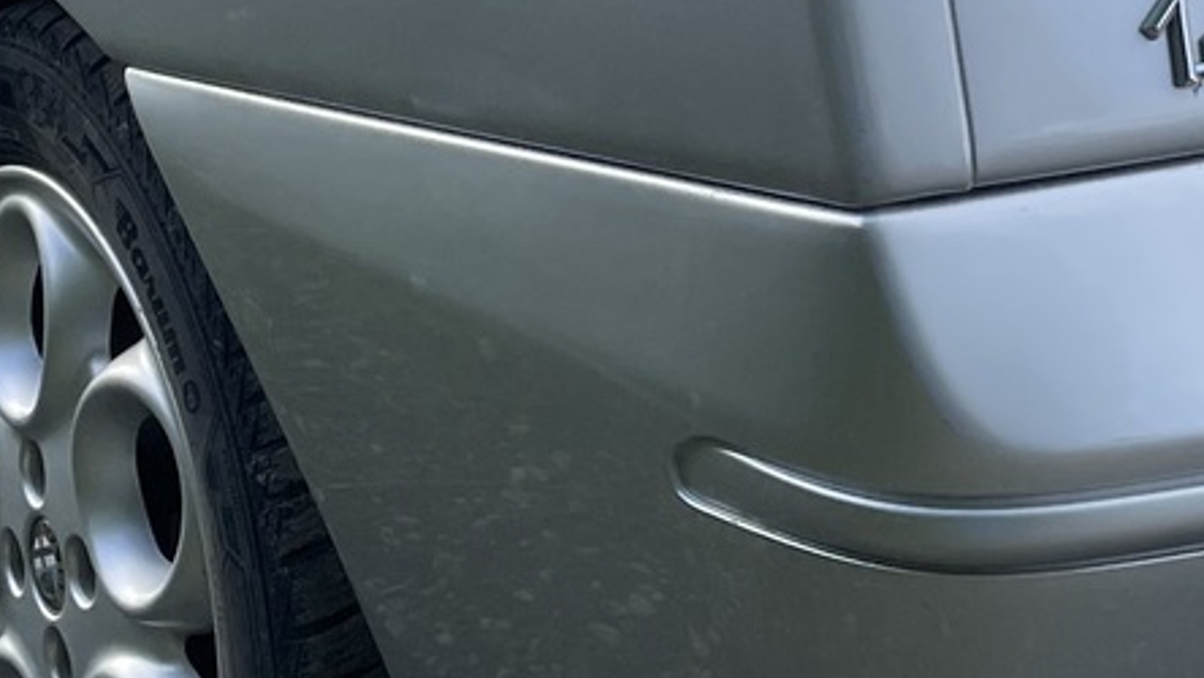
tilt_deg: -15.4
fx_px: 3257
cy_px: -277
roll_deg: -3.4
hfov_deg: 20.8
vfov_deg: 11.5
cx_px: 917
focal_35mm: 102
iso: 32
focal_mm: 4.2
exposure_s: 1/831
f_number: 1.6
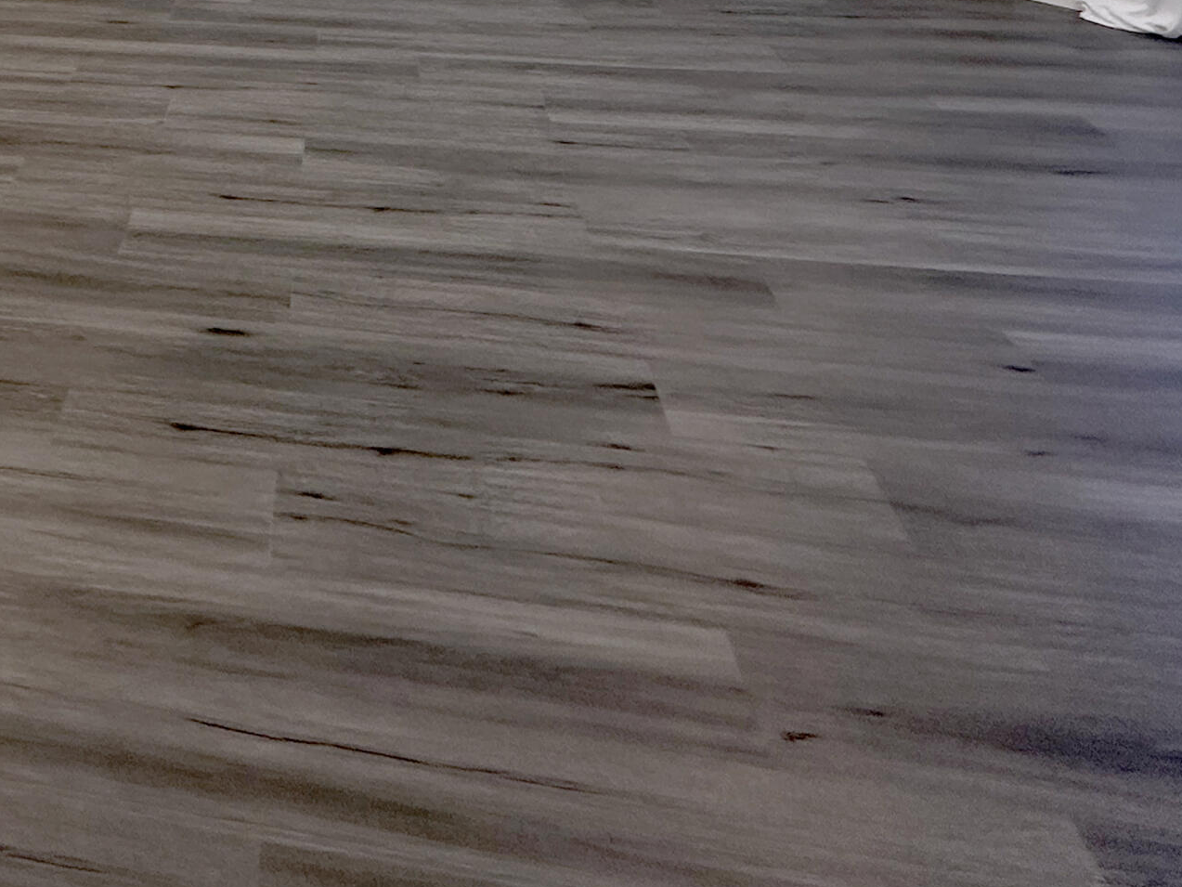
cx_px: 143
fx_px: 1127
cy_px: -128
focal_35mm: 33
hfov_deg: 49.9
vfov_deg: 35.5
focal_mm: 2.22
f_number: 2.2
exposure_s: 1/60
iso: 160
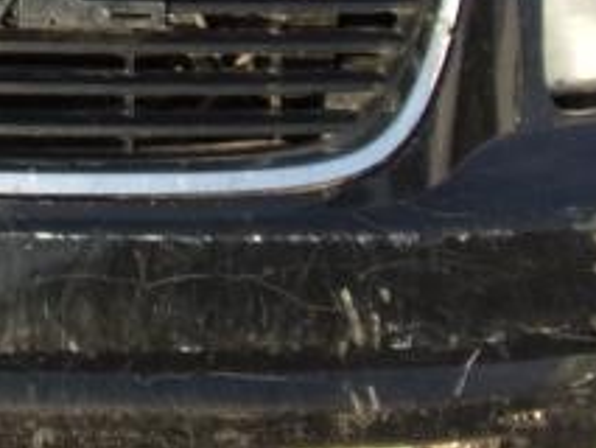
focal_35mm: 90
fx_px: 1550
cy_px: -95
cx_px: -140
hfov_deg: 20.2
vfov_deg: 15.8
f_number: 3.3
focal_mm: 4.3
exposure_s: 1/350
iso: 80
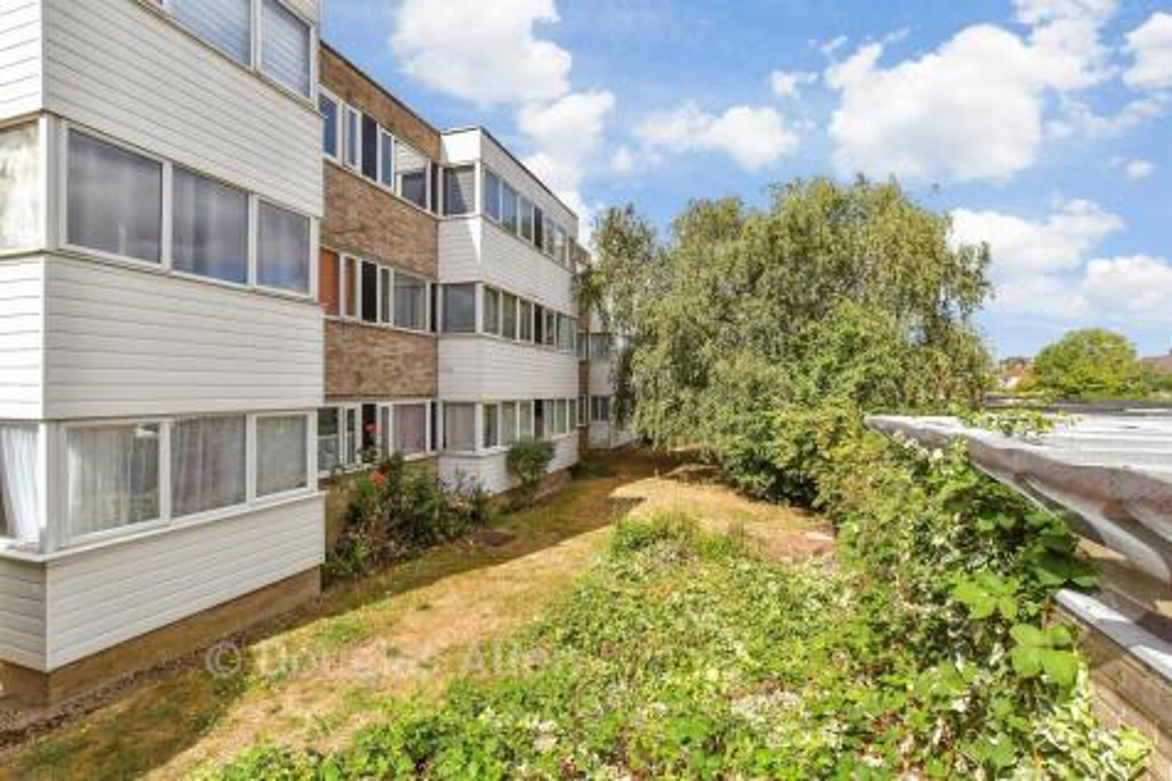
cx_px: 586
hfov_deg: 100.4
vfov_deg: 77.3
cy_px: 390
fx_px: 488
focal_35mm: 15
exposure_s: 1/2000
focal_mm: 10
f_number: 7.1
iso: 800
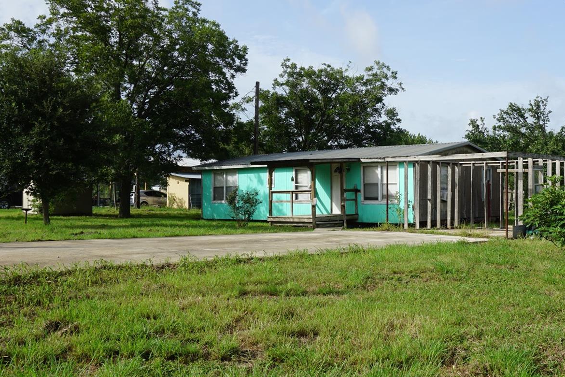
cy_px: 183
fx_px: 659
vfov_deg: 31.9
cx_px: 393
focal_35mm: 42
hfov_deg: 45.4
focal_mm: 16
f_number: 11
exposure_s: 1/125
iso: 100
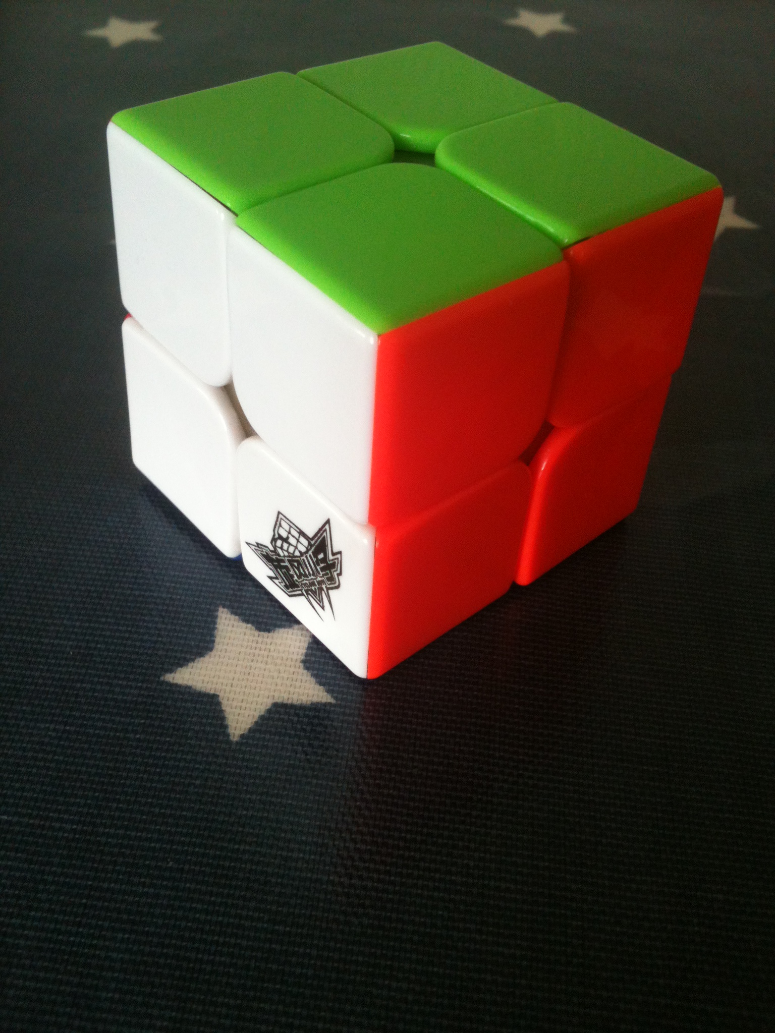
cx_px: 388
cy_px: 516
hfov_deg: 40.7
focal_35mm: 35
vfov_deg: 52.6
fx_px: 1045
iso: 125
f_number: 2.8
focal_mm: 3.85
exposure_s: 1/120
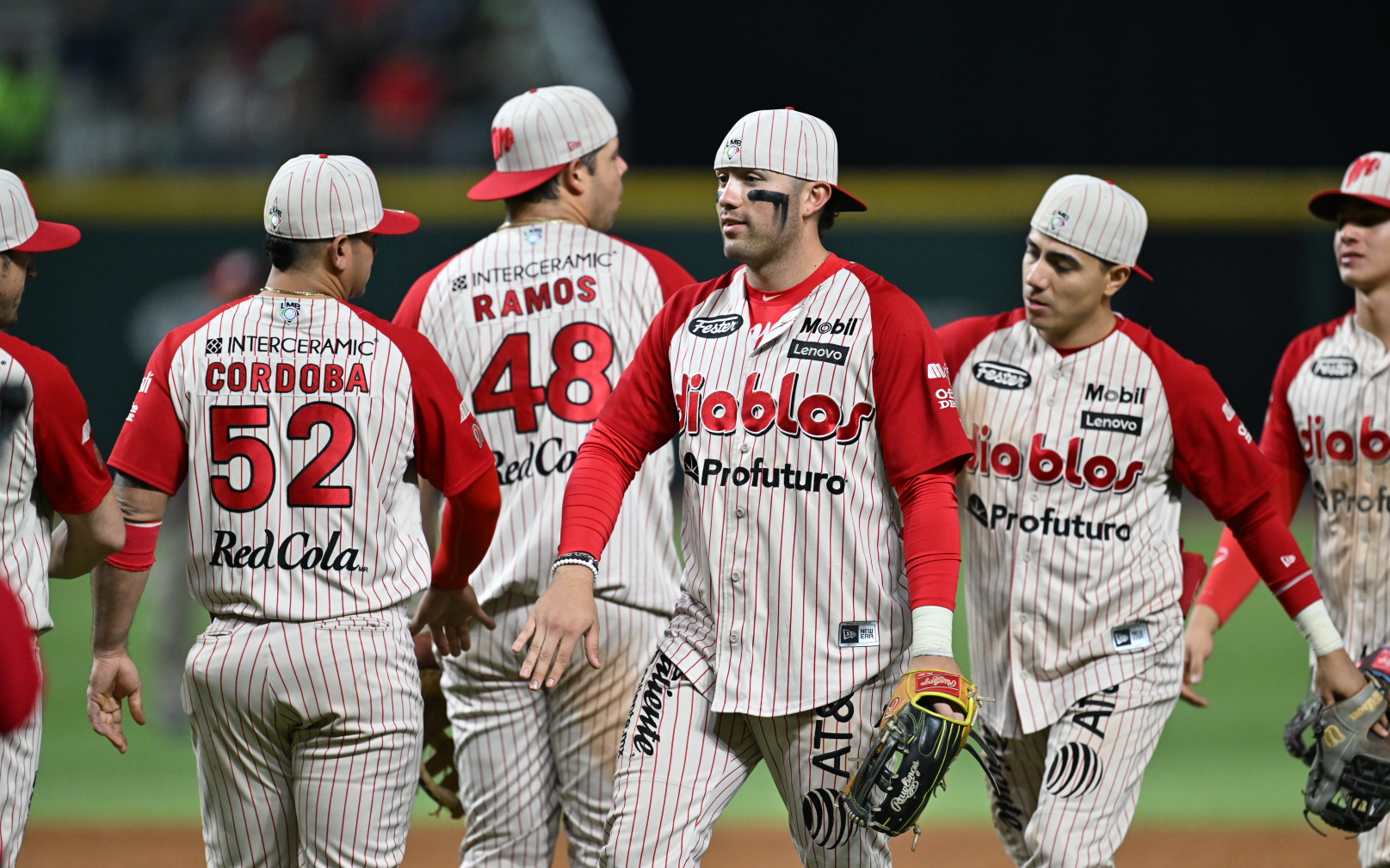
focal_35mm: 409
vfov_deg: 3.2
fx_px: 15492
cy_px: 453
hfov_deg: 5.1
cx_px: 695
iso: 2500
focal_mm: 400
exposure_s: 1/1250
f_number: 2.8
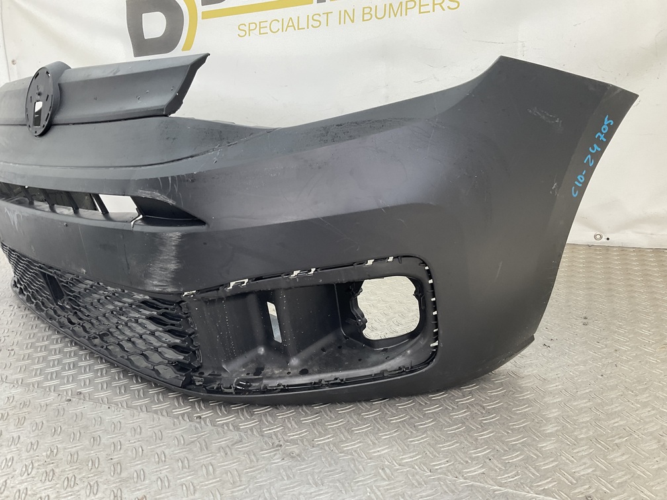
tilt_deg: -15.3
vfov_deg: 48.2
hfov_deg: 61.7
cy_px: 250
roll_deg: +4.2
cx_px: 334
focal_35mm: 29
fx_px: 559
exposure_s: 1/120
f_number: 1.8
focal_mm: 3
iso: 40
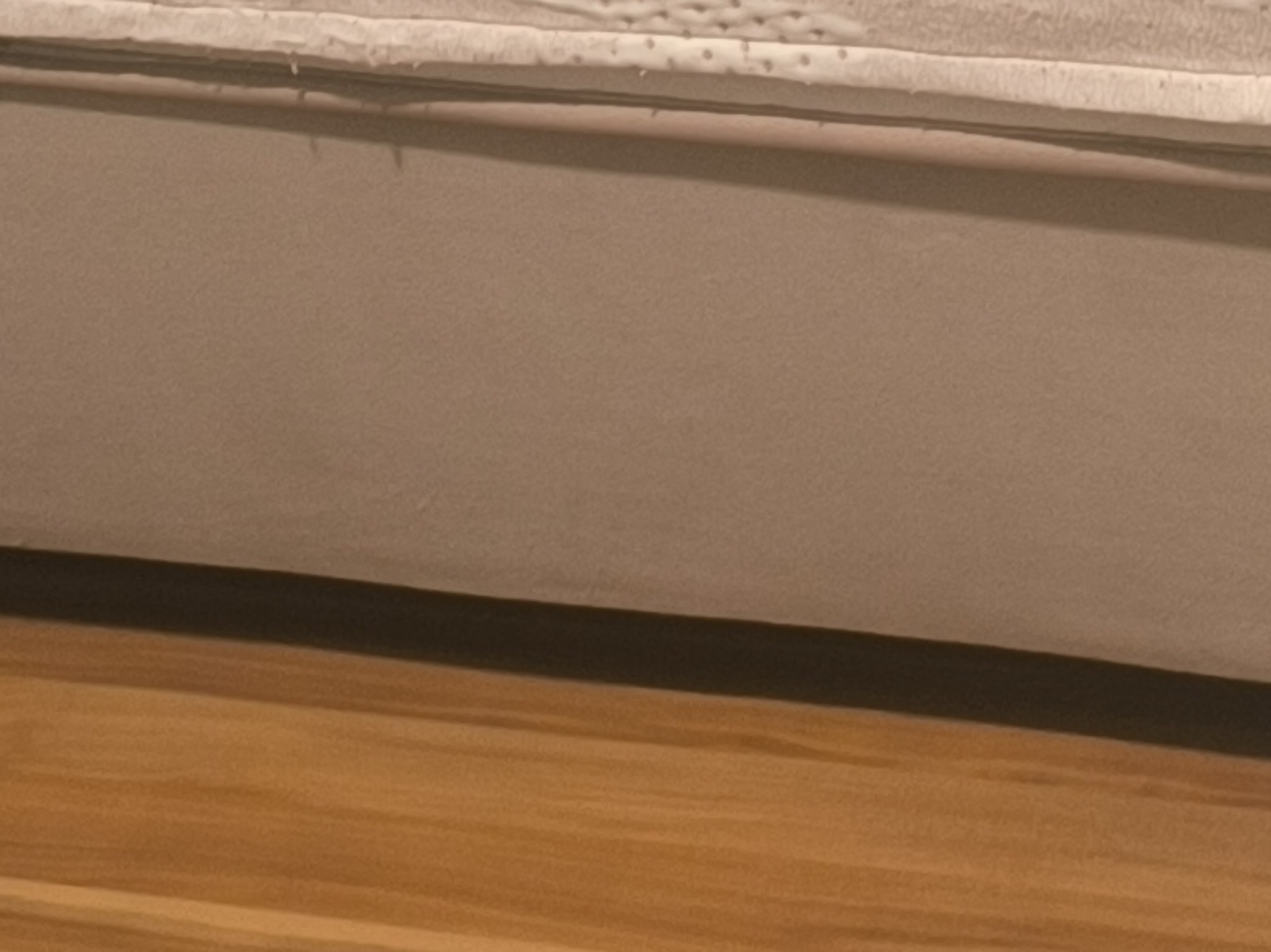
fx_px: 4367
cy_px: -1037
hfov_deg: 16.5
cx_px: 946
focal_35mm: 119
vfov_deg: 11.1
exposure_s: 1/33.3
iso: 1250
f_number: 1.65
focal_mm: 6.14
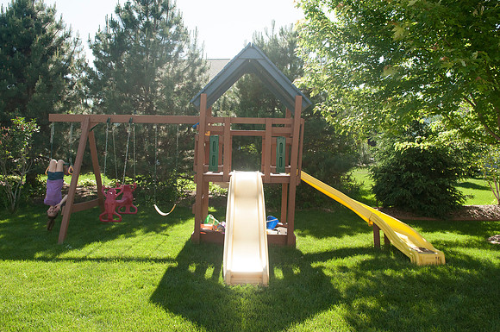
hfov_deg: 67.5
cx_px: 250
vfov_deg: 47.8
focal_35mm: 27
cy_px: 166
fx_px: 374
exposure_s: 1/2000
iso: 400
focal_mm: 18
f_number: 5
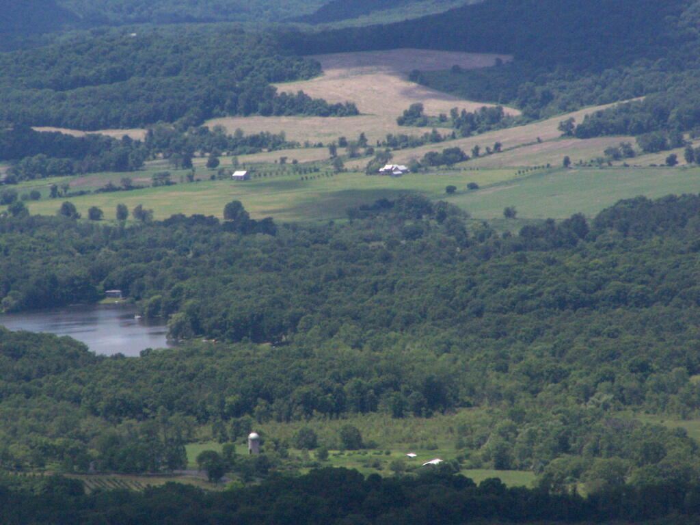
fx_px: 7219
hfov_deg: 5.6
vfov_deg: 4.2
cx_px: 350
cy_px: 262
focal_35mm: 357
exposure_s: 1/1600
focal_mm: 59.2
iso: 400
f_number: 7.1
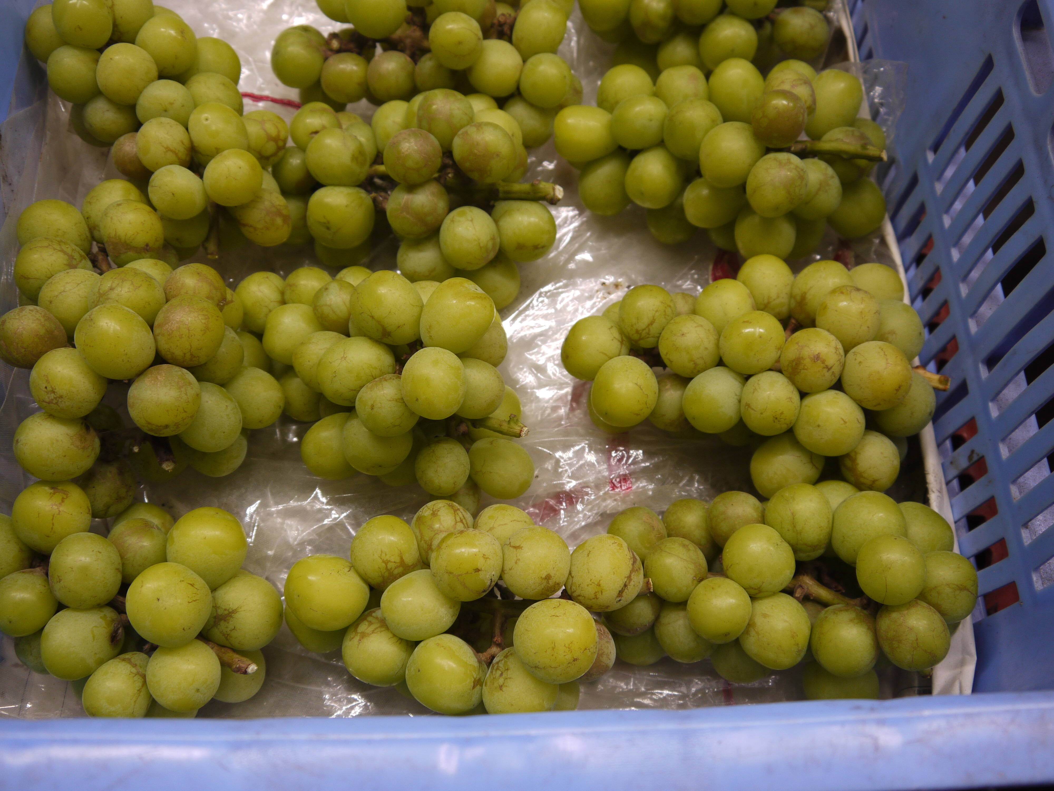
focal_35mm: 36
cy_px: 396
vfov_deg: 39.7
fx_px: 1096
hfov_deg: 51.4
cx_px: 527
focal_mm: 18
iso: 200
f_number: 4
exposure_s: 1/30
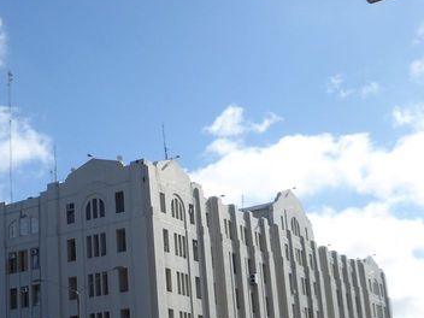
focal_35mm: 66
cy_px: 232
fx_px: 808
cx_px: 0
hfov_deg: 27.7
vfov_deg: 22.1
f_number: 3.5
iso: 80
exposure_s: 1/1000
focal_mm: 5
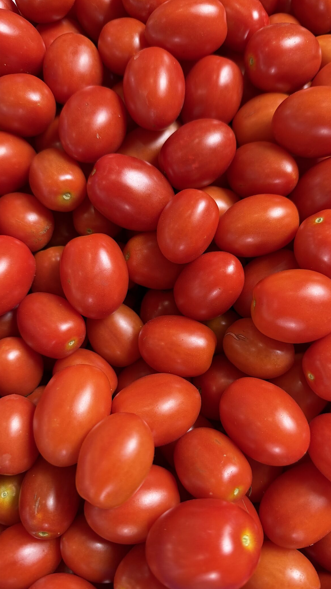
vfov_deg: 69.9
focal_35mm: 27
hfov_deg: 42.8
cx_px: 190
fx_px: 421
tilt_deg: -79.5
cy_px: 299
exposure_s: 1/83
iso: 200
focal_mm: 6.76
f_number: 1.78
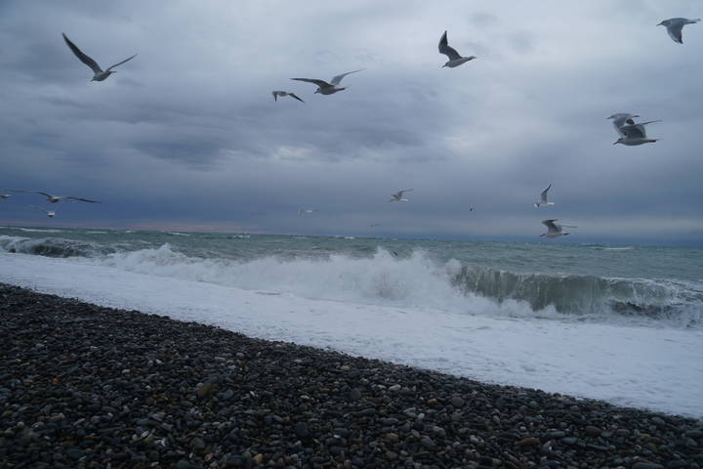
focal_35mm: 24
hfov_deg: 73.7
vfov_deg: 53.1
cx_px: 352
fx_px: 469
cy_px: 234
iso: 100
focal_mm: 24
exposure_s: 1/200
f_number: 8
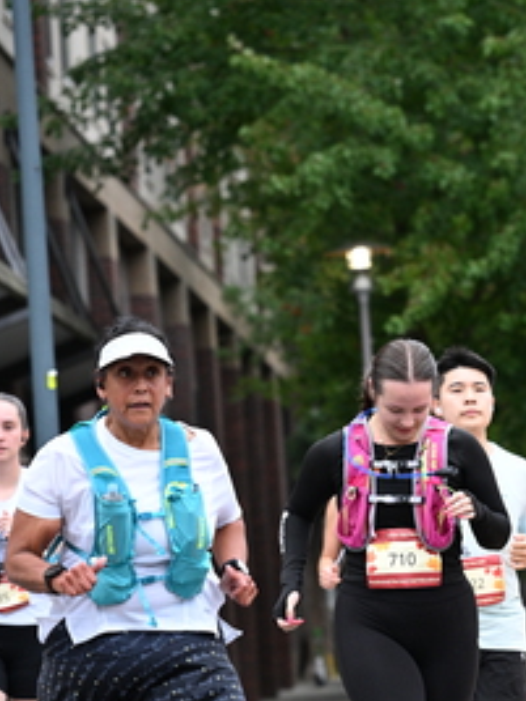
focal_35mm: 237
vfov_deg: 8.3
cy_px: 494
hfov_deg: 6.3
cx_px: 462
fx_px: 4802
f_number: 4
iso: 1600
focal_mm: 120
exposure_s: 1/640
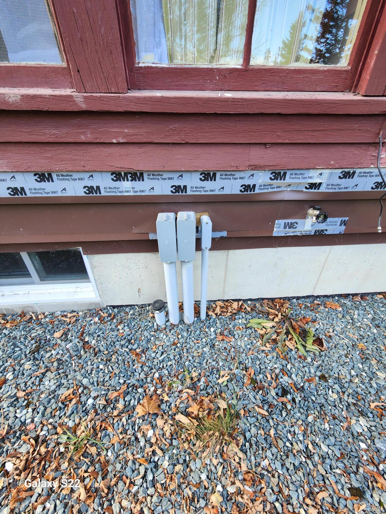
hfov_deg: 89.9
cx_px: 193
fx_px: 193
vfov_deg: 106.2
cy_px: 257
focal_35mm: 13
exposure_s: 1/120
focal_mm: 2.2
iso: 80
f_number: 2.2
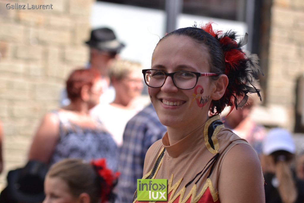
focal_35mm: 120
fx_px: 1013
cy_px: 102
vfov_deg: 11.4
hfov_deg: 17.1
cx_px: 152
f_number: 3.5
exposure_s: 1/400
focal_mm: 80
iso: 100
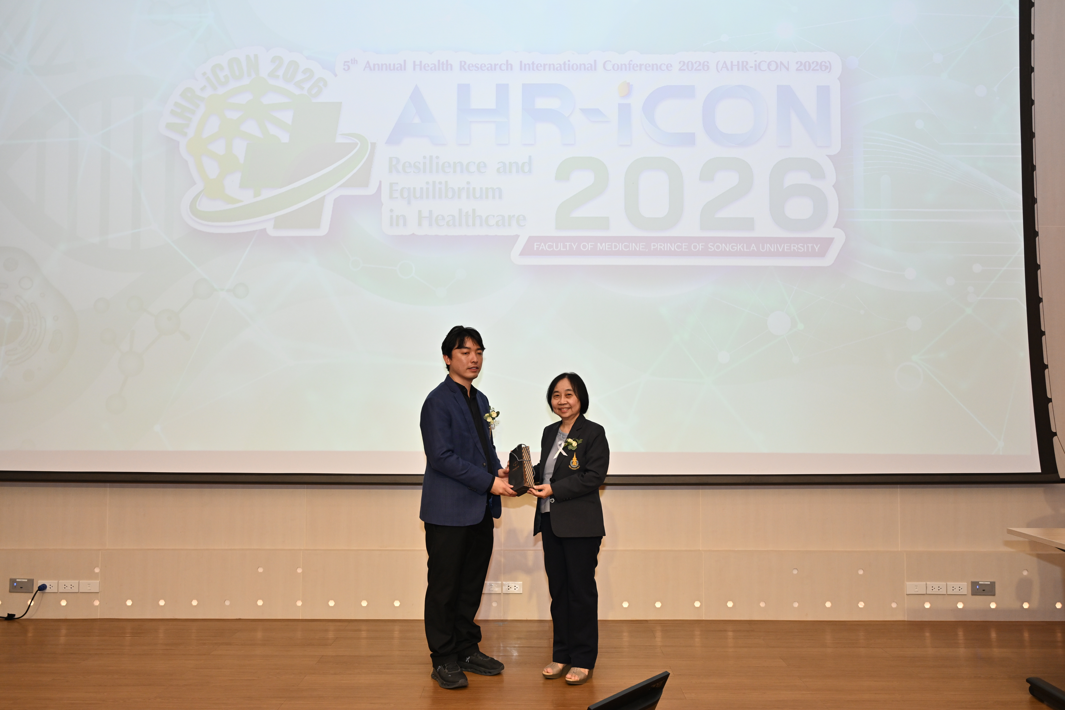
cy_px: 355
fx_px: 932
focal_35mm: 32
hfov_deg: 59.5
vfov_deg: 41.7
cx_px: 532
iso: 800
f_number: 4
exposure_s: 1/200
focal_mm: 31.5
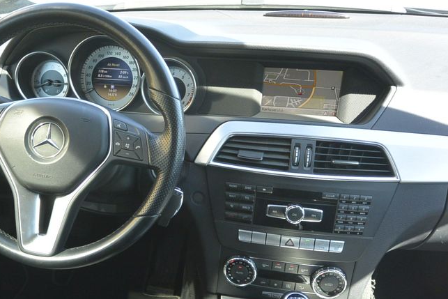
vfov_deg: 30.7
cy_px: 221
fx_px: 535
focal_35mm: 43
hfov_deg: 44.2
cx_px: 123
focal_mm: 10
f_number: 3.5
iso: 200
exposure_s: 1/125
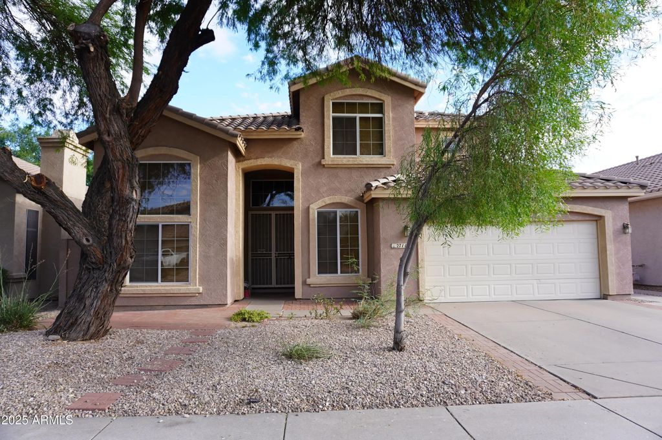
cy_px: 220
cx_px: 331
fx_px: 441
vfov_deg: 53.1
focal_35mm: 24
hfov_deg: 73.8
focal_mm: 16
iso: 100
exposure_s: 1/200
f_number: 4.5
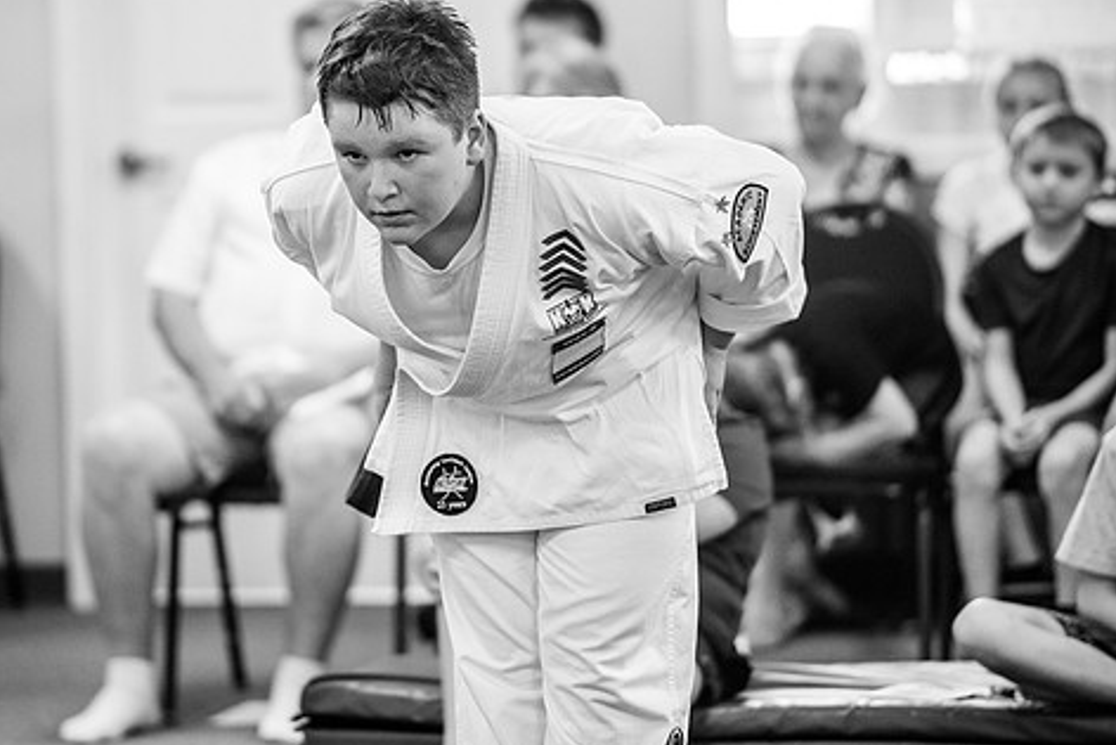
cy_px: 330
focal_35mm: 246
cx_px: 459
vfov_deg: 5.6
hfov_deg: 8.4
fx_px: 7628
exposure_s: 1/400
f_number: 2.8
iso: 1600
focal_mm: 200
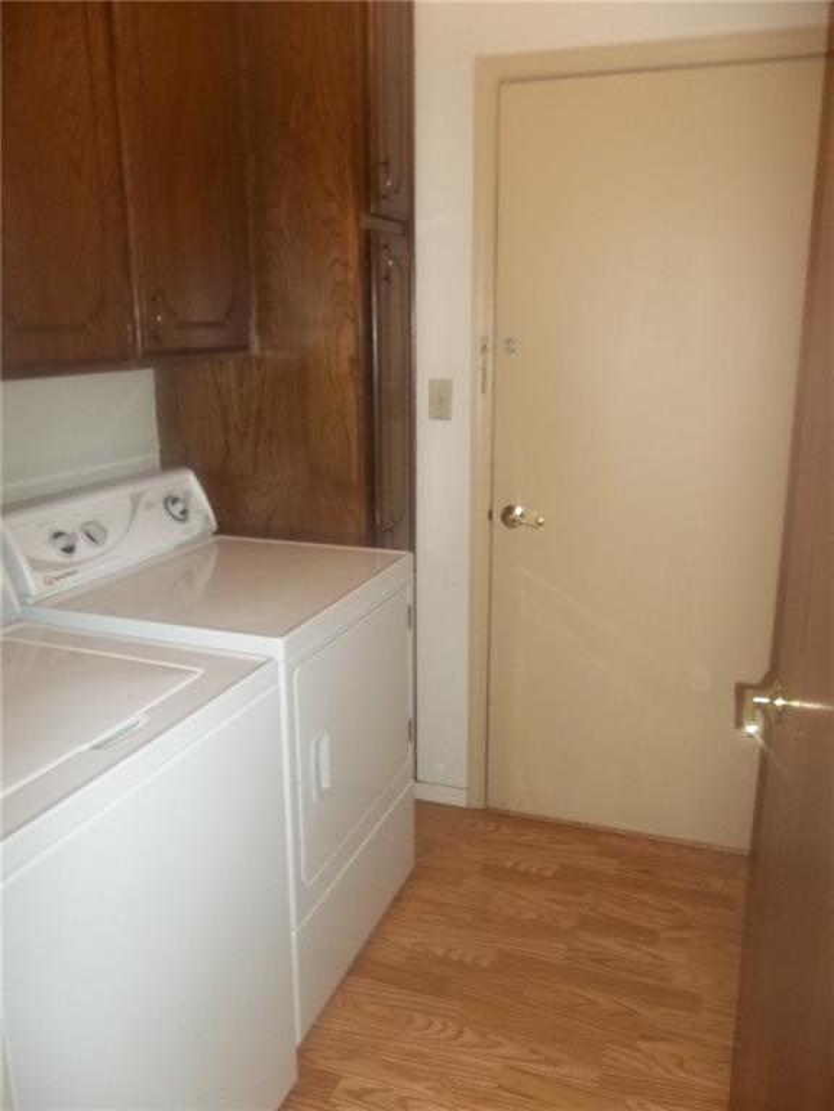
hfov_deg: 51.4
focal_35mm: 27
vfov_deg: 65.3
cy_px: 556
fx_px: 867
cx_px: 417
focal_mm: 4.9
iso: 160
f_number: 3.5
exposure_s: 1/30
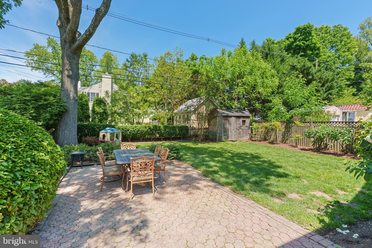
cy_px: 124
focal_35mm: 16
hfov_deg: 96.7
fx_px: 165
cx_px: 186
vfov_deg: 73.8
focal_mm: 16
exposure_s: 1/100
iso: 200
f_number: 8
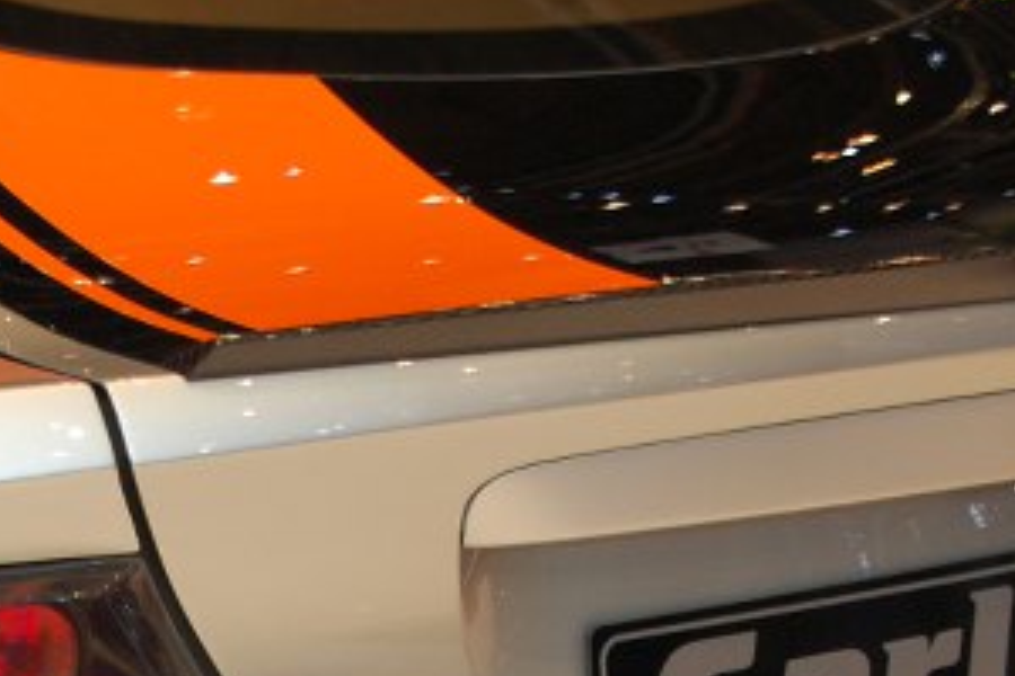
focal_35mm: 133
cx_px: 244
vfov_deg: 10.1
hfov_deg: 15.3
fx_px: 3750
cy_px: 843
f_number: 4.2
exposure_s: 1/60
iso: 400
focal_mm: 26
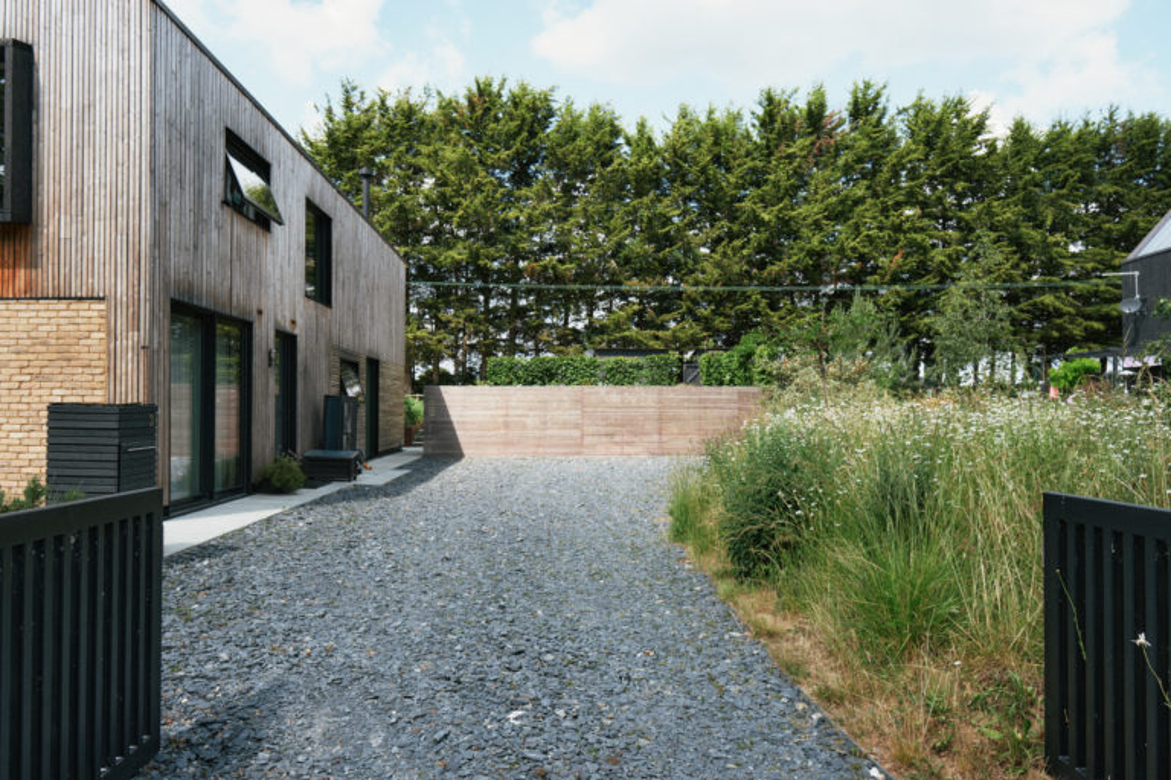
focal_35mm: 24
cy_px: 390
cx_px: 586
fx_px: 781
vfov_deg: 53.1
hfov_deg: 73.7
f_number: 5.6
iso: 200
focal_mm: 16
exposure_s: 1/500
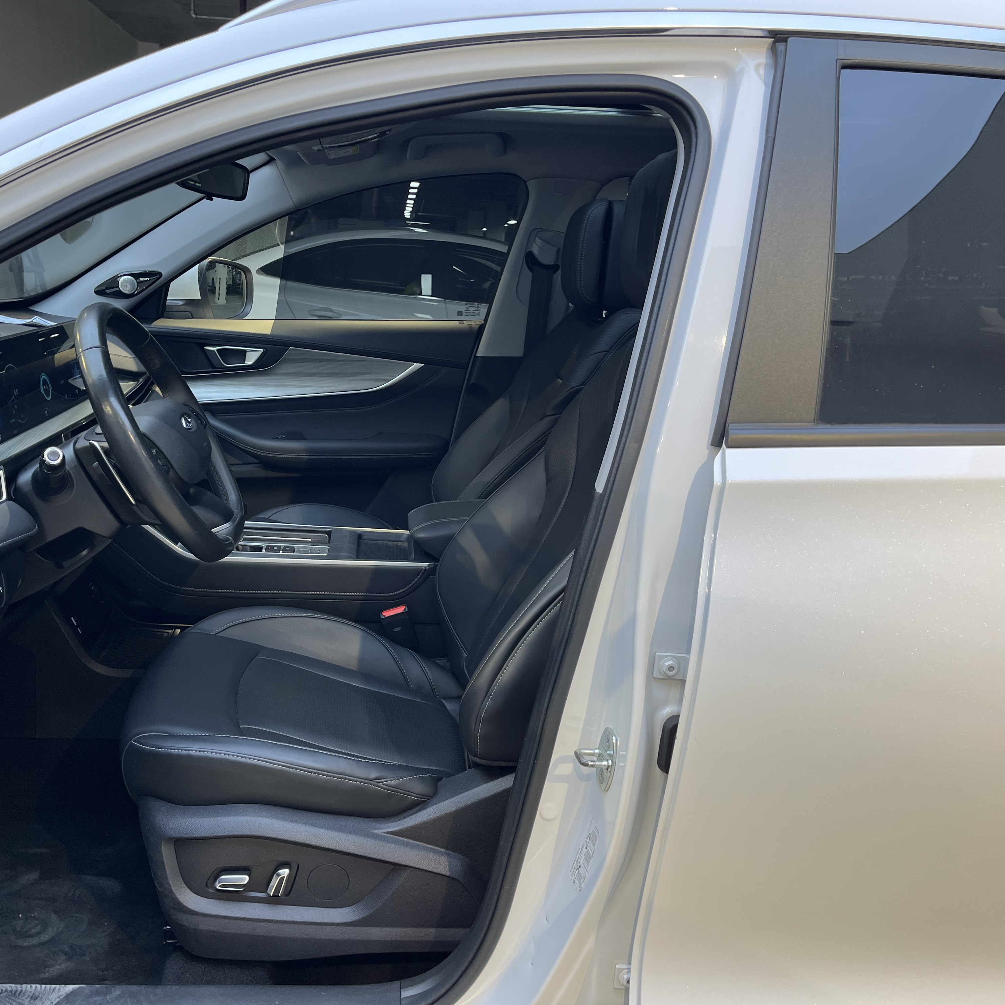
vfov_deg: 52.5
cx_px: 421
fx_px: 1018
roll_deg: -3.9
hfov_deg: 52.3
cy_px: 506
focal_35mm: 31
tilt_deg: -13.9
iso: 40
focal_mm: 5.1
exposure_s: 1/100
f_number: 1.6
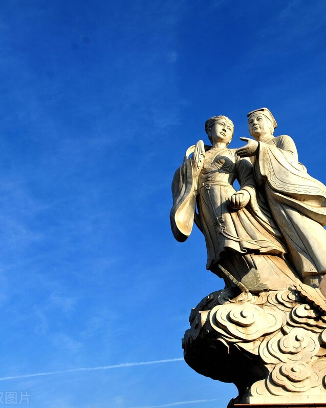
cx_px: 282
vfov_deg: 44.8
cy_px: 204
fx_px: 494
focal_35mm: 41
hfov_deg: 34.8
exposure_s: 1/800
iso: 200
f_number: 6.3
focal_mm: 29
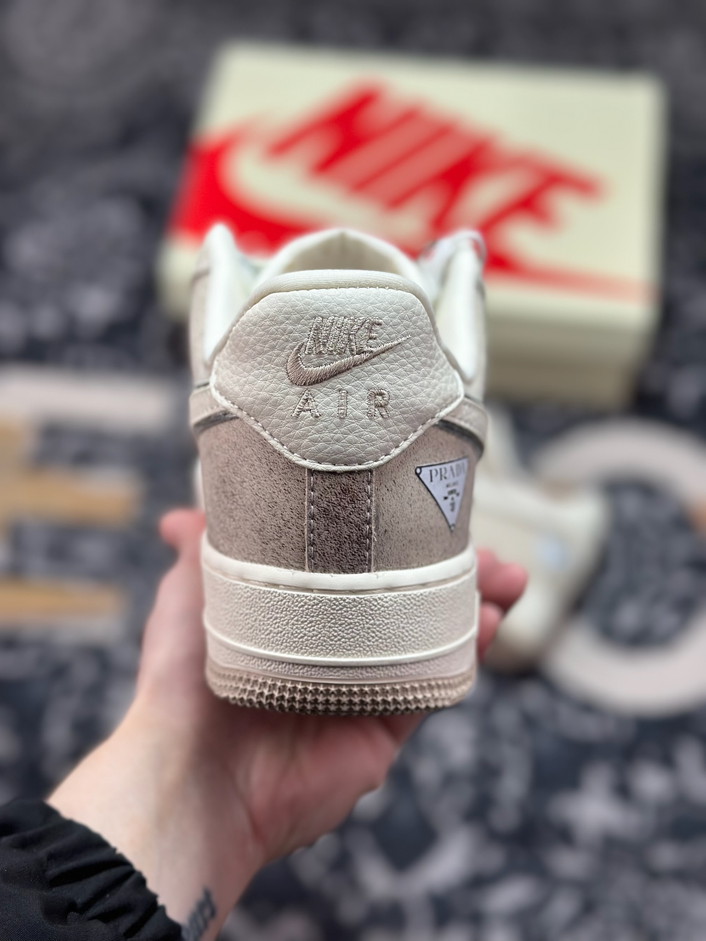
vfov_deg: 39.7
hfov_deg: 30.3
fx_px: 1305
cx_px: 353
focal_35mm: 48
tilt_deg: -58.6
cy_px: 470
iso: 80
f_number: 1.78
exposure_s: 1/919
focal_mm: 6.86
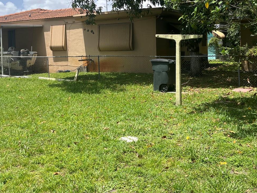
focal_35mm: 43
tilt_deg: -2.3
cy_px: 62
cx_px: 122
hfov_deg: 43.8
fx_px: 319
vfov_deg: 33.3
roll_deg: +2.0
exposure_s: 1/2463
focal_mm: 5.1
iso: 50
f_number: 1.6
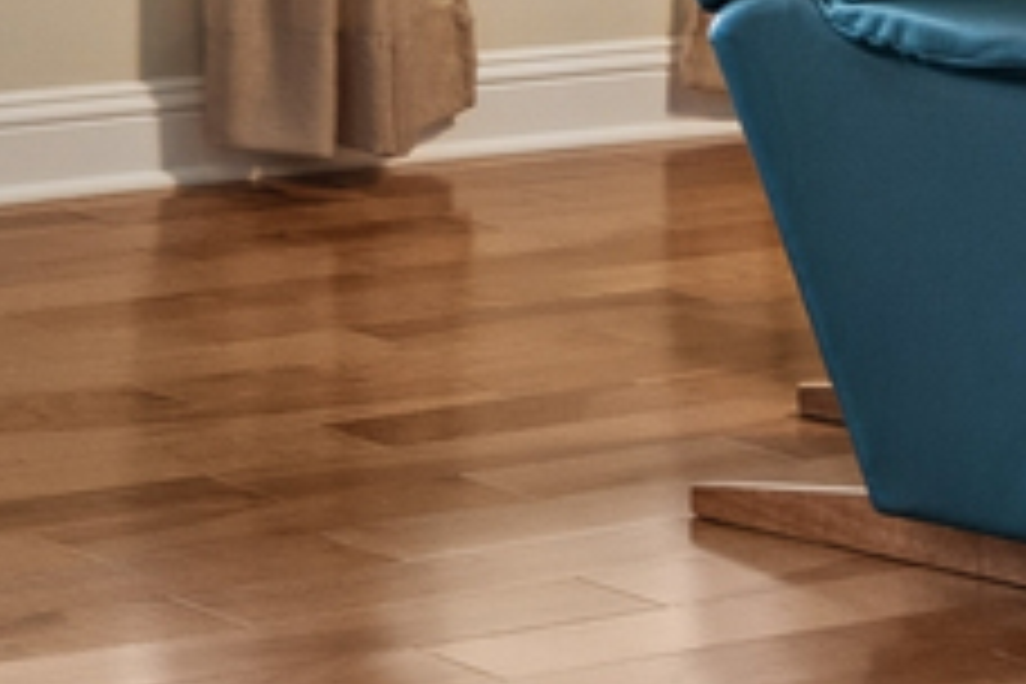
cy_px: -670
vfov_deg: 10.0
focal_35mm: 128
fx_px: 3648
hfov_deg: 10.2
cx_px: -2272
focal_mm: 12
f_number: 8
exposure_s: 1/10
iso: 250
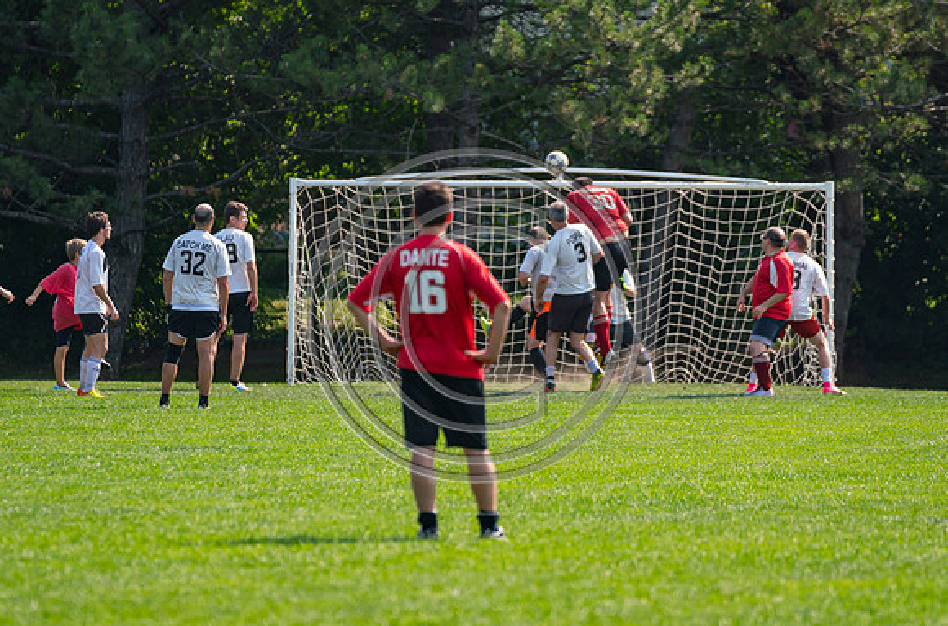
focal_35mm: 368
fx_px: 9654
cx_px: 497
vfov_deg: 3.7
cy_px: 240
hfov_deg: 5.6
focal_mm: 200
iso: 400
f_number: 2.8
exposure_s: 1/4000
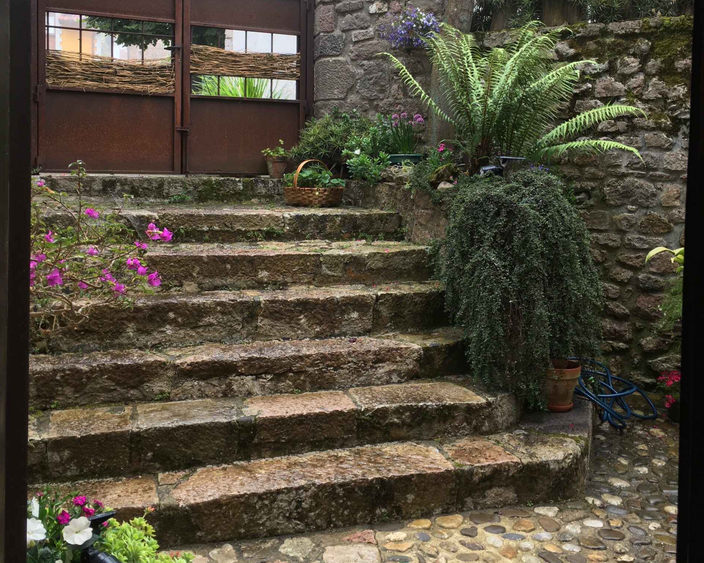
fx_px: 792
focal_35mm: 38
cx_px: 352
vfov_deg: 38.8
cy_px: 194
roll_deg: -0.4
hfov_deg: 47.9
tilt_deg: -3.9
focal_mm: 4.15
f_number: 2.2
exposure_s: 1/50
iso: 32
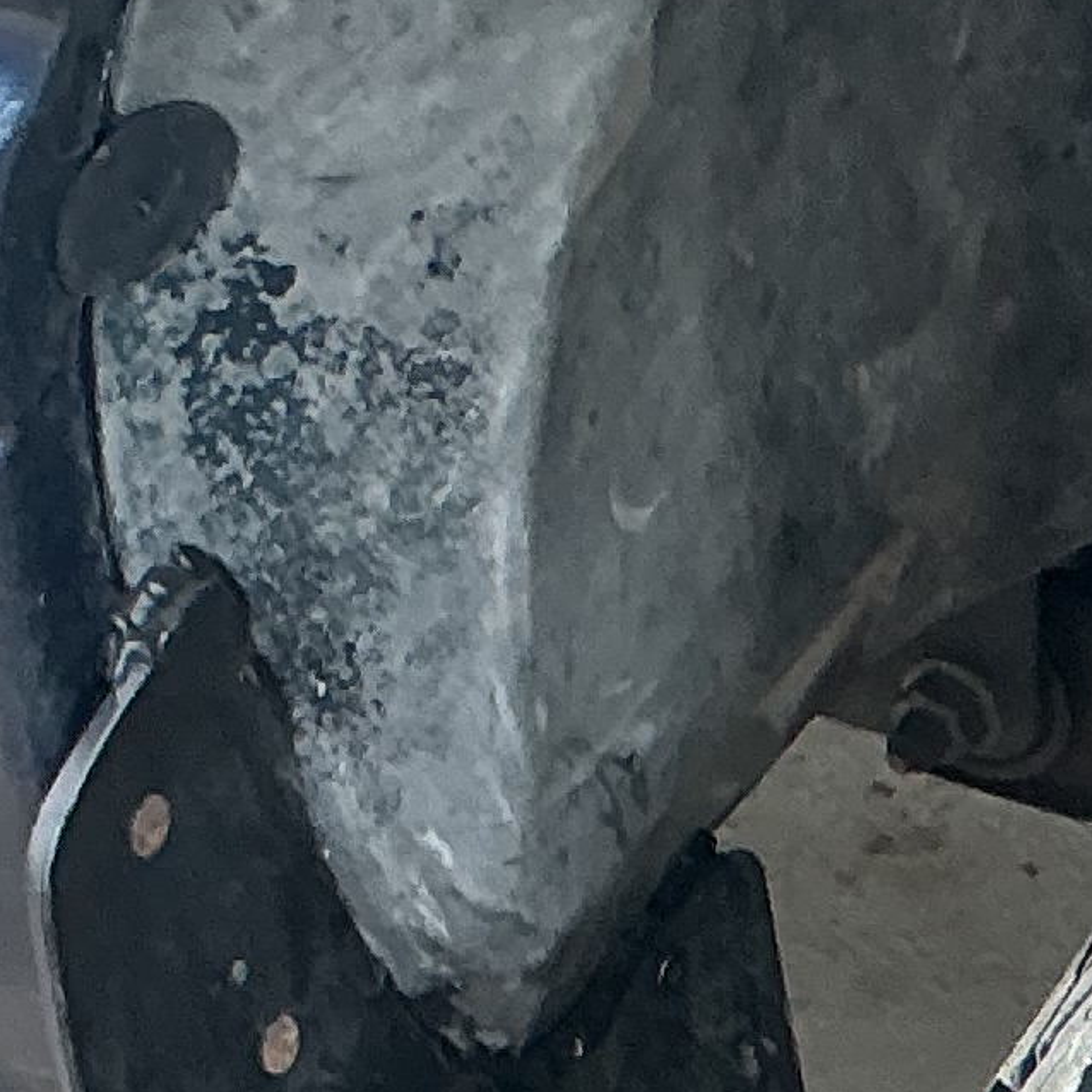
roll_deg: +0.9
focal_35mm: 162
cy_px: 1443
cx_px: 2451
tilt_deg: -43.1
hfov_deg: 9.7
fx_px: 5782
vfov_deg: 10.5
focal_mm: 3
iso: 40
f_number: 1.8
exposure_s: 1/60
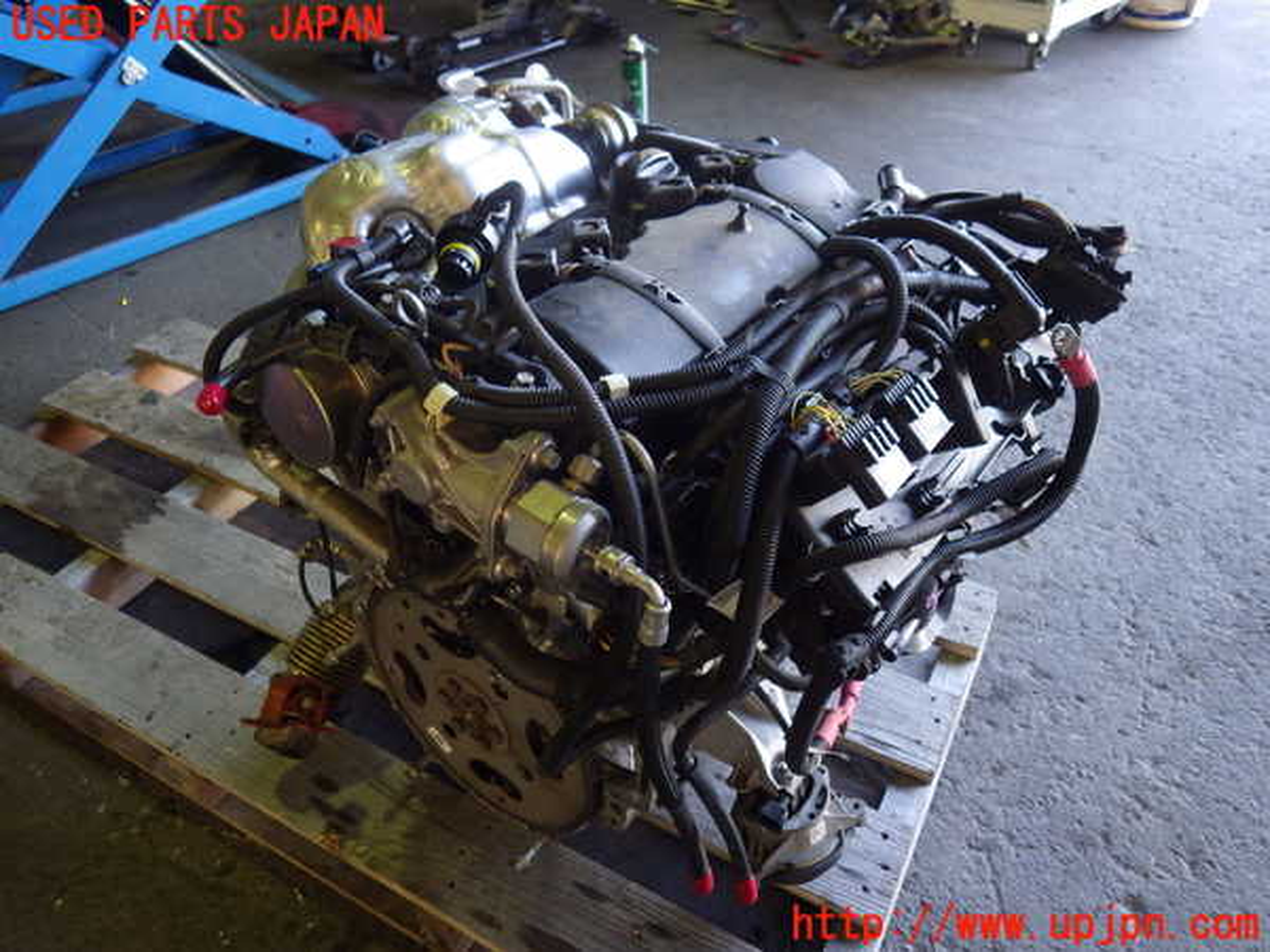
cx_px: 635
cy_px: 476
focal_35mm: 25
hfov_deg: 69.4
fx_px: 917
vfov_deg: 54.9
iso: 160
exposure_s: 1/45
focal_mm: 4.5
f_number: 2
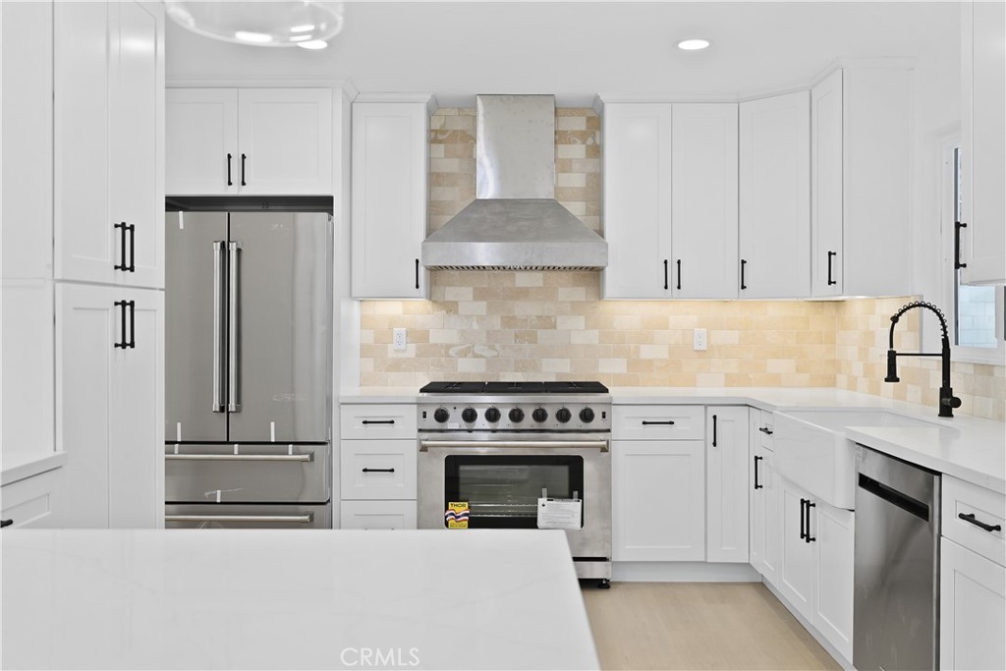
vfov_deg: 40.5
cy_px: 336
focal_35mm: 32
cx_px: 503
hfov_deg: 58.0
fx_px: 908
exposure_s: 1/15
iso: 200
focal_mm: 32.5
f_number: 4
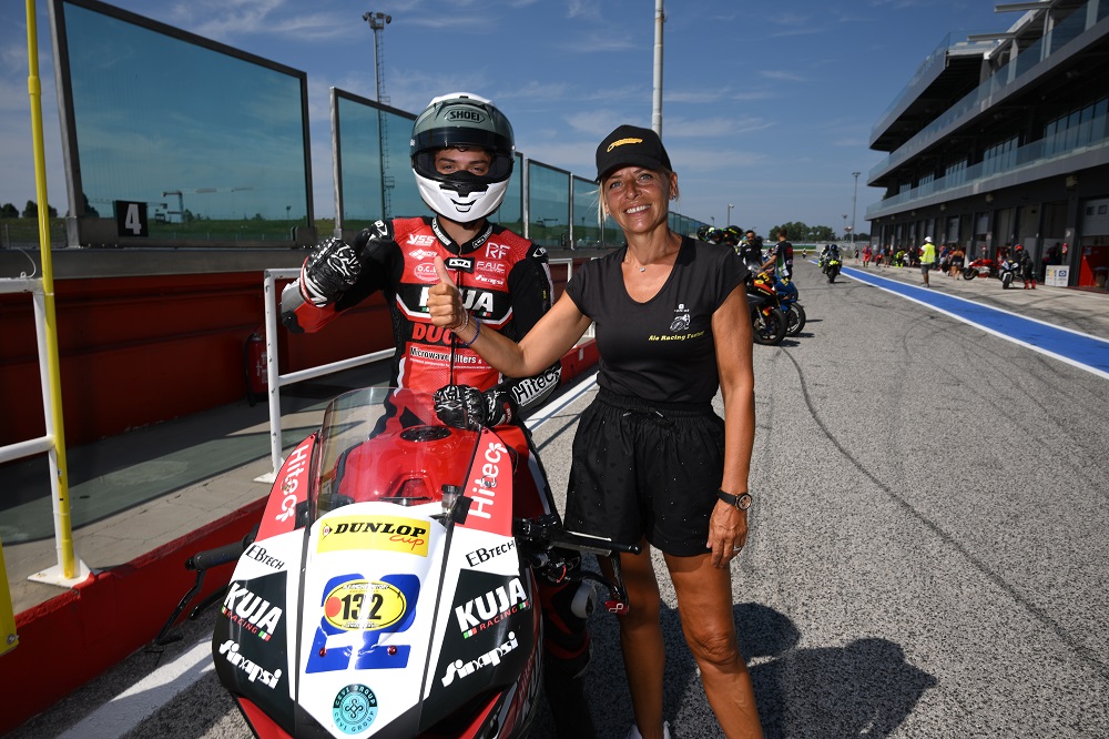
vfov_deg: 53.1
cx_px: 554
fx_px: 739
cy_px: 370
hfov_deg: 73.8
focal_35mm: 24
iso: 32
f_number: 8
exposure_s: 1/200
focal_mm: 24
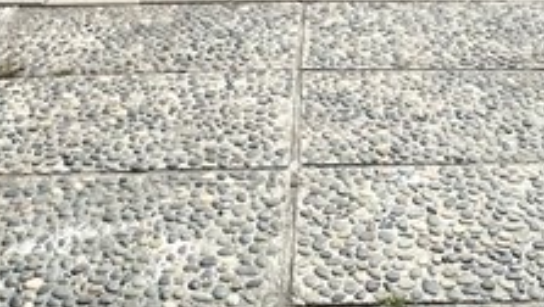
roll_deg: +0.4
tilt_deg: -8.3
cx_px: 359
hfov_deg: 29.9
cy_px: -249
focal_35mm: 70
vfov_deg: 15.0
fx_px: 1011
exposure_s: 1/477
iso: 40
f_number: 2.2
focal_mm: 2.22
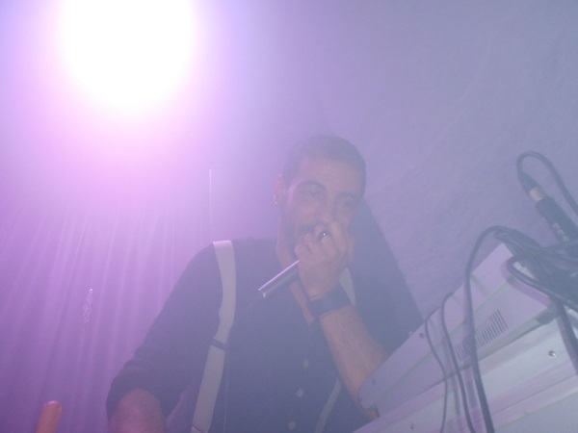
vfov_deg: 53.1
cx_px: 289
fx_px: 434
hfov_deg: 67.3
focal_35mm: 26
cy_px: 216
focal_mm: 4.6
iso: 200
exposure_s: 1/30
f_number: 3.2
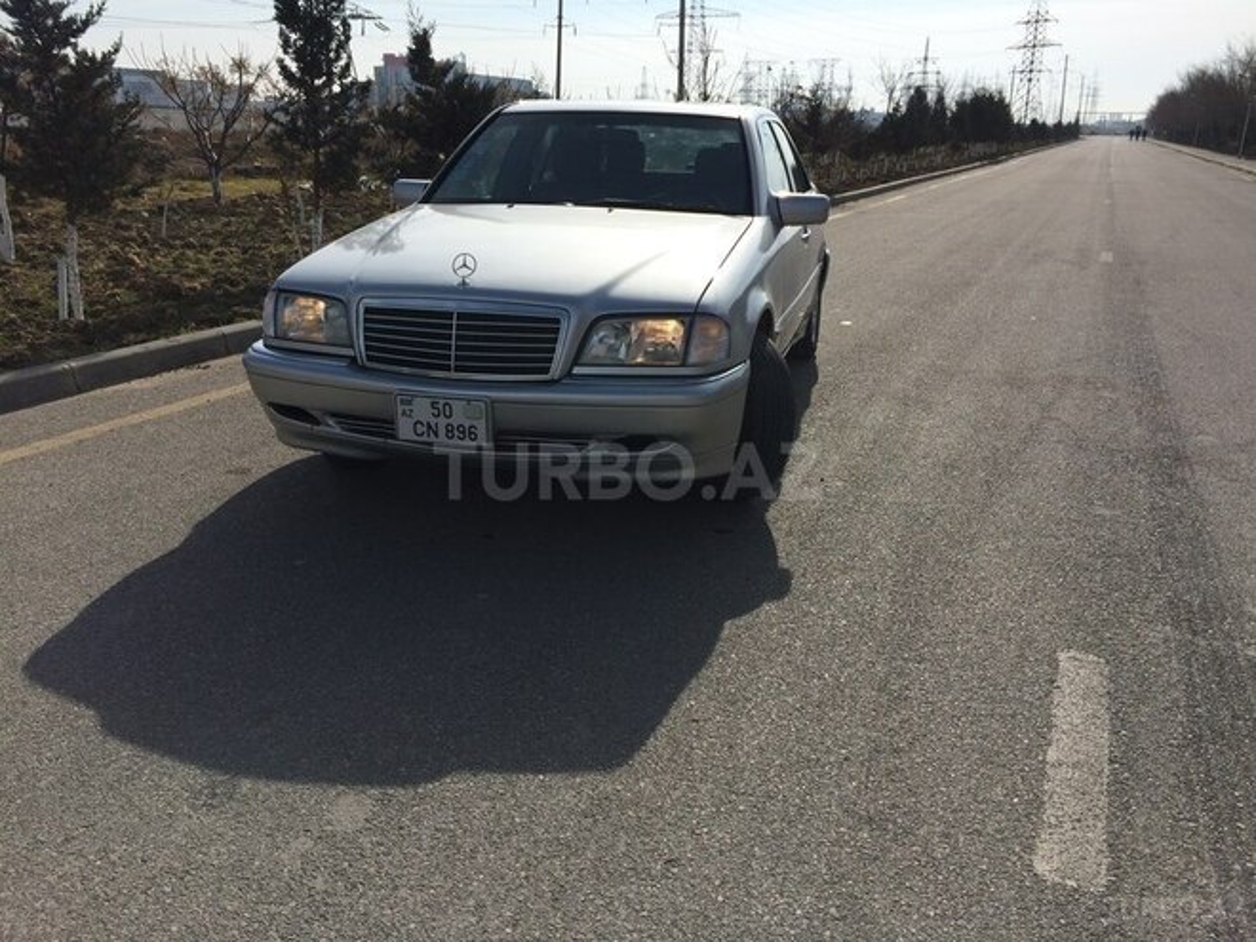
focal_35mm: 29
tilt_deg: -18.5
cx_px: 628
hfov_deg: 61.7
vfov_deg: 48.2
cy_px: 471
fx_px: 1052
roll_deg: -0.5
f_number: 2.2
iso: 32
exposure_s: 1/4115
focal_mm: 4.15
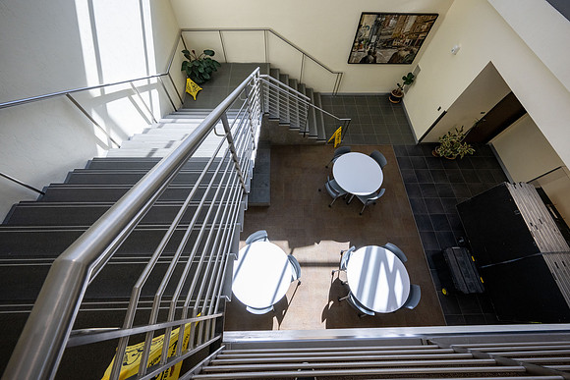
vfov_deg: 81.2
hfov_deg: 104.2
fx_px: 222
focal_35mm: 14
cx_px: 285
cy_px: 190
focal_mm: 14
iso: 800
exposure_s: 1/160
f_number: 9
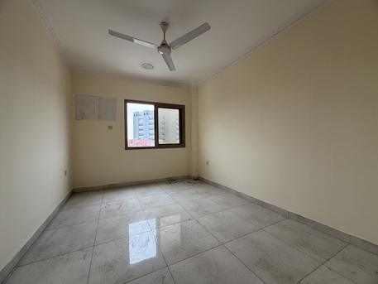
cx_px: 189
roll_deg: +0.5
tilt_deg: -0.1
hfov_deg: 102.0
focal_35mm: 14
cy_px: 142
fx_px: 153
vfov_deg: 85.7
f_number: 2.2
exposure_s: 1/121
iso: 100
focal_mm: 2.22
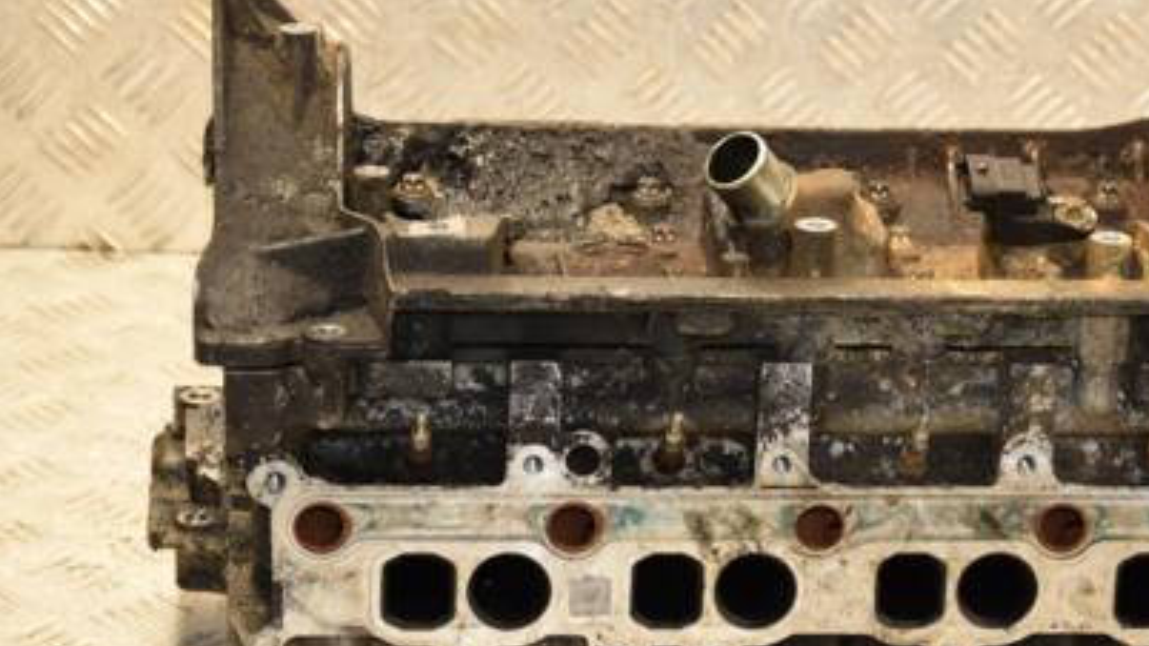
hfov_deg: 17.5
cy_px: 383
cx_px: 786
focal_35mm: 122
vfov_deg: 9.9
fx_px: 3716
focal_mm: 52
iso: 800
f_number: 5
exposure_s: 1/100
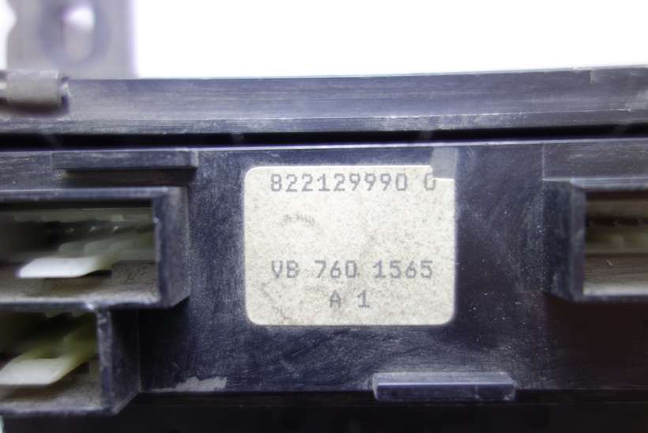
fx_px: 504
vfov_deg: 46.4
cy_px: 216
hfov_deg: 65.5
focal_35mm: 28
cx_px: 324
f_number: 1.8
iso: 125
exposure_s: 1/50
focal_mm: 10.4
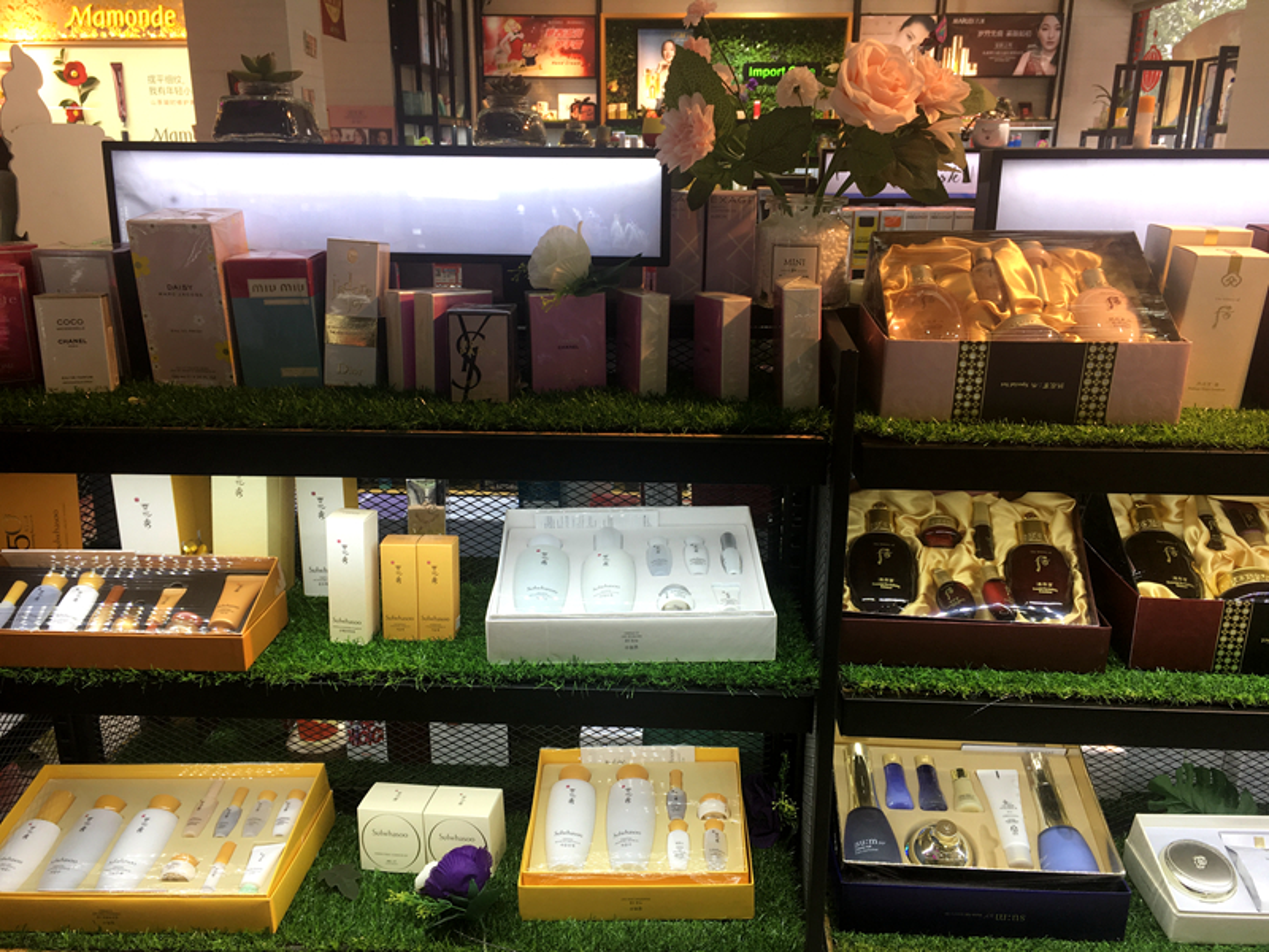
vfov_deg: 48.2
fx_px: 1063
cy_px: 476
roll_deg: +0.8
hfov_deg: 61.7
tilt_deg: -16.0
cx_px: 634
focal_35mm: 29
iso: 25
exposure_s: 1/50
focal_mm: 4.15
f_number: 2.2
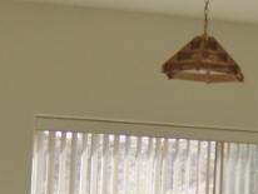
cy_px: 222
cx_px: 254
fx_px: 813
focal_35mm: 109
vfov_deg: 13.3
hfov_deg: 17.6
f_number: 3.5
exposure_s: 1/376
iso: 100
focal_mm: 7.5
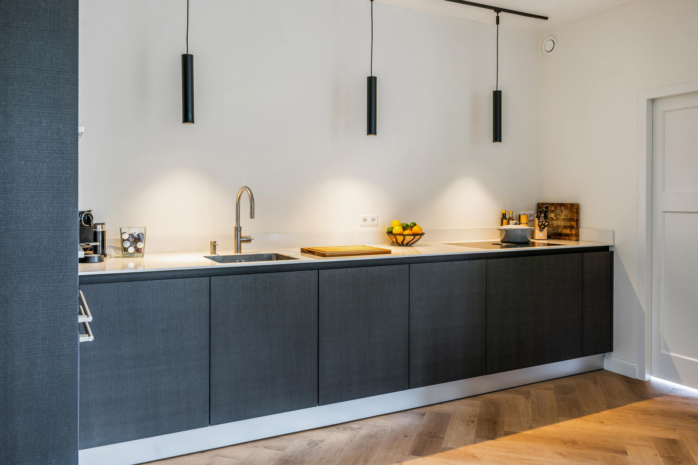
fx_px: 566
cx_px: 349
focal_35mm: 29
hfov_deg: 63.3
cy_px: 232
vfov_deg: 44.7
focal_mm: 29.2
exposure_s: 1/13
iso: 160
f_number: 7.1
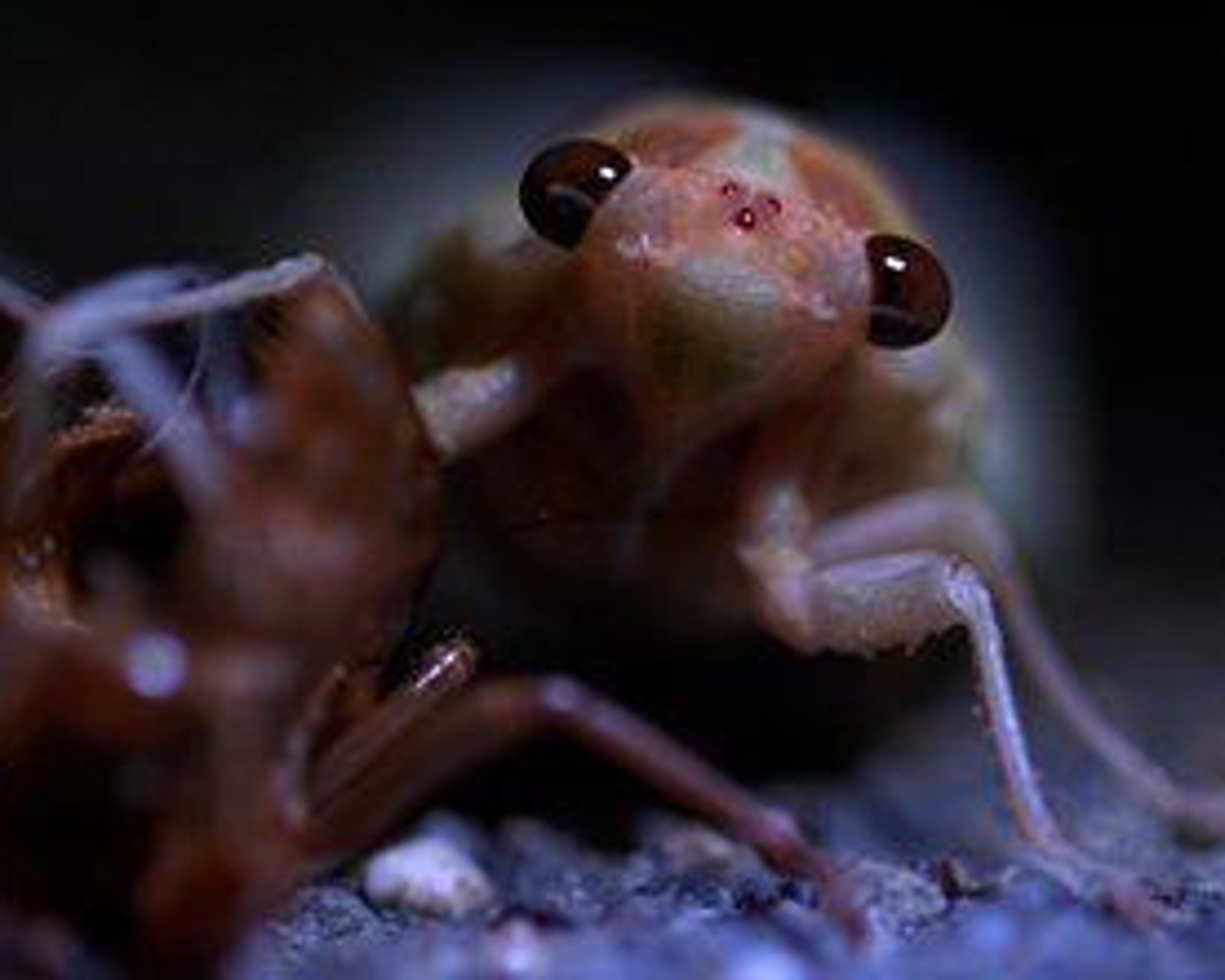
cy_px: 392
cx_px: 475
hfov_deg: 7.0
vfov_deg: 5.6
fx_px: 9969
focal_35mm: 275
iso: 800
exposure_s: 1/25
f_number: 3.8
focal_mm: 105
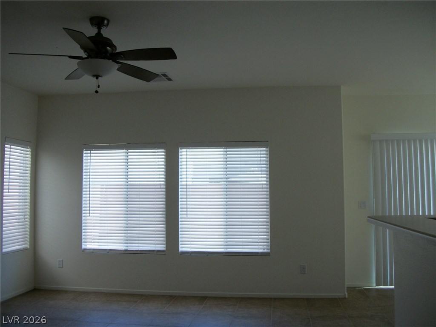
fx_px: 403
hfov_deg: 56.8
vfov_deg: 44.2
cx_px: 218
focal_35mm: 32
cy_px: 164
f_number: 2.9
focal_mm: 5.7
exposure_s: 1/125
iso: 80
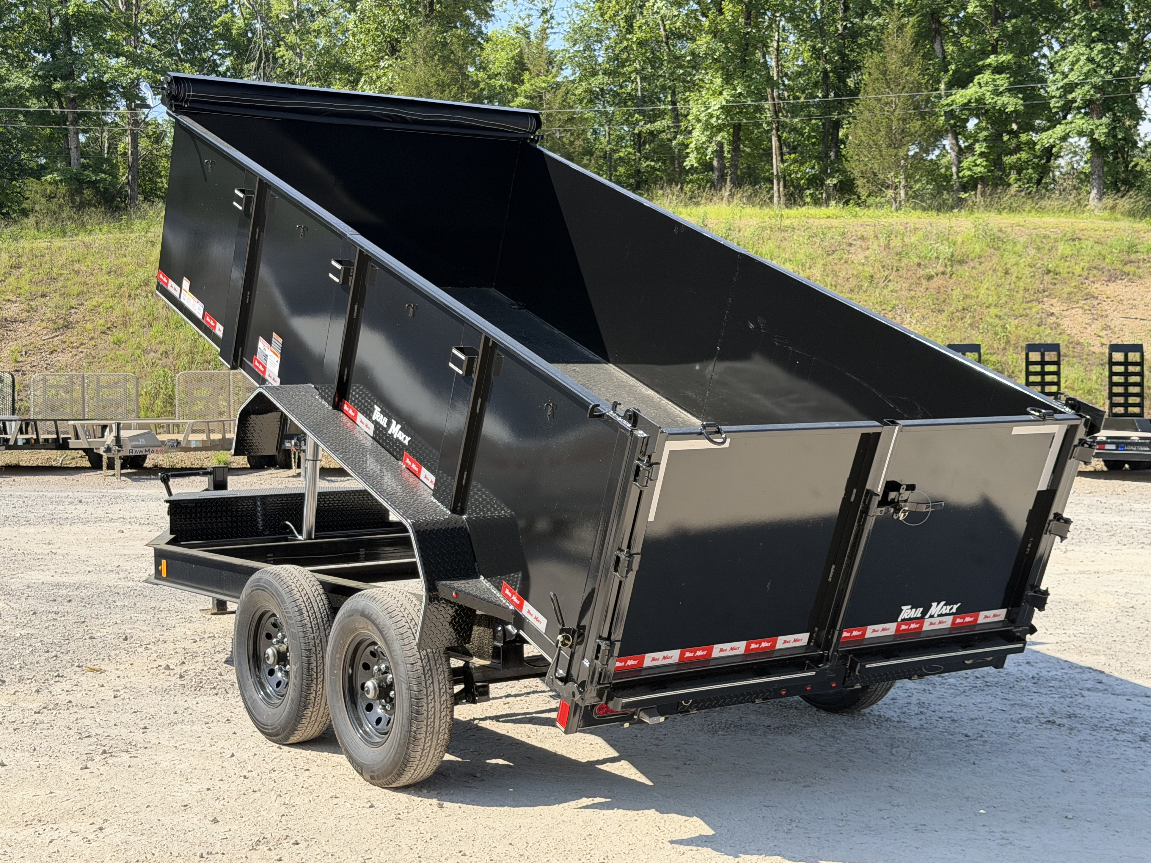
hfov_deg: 38.2
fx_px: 1662
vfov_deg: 29.1
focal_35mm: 50
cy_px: 423
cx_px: 588
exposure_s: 1/2033
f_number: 1.78
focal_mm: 6.76
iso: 80
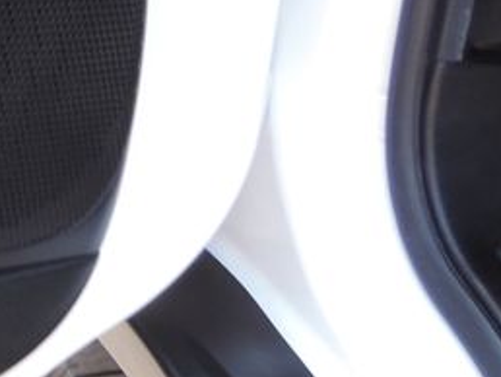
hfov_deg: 13.6
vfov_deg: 12.5
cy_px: 177
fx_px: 1724
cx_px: -567
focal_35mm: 119
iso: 80
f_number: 3
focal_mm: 4.3
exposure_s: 1/50
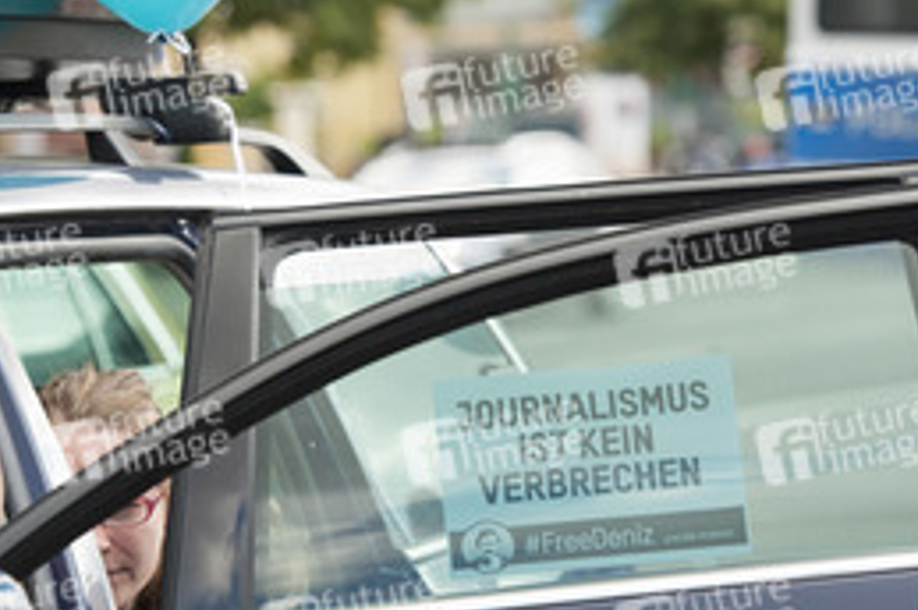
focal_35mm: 235
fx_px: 5985
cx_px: 397
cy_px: 355
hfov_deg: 8.8
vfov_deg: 5.8
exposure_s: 1/800
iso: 640
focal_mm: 135
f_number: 5.6
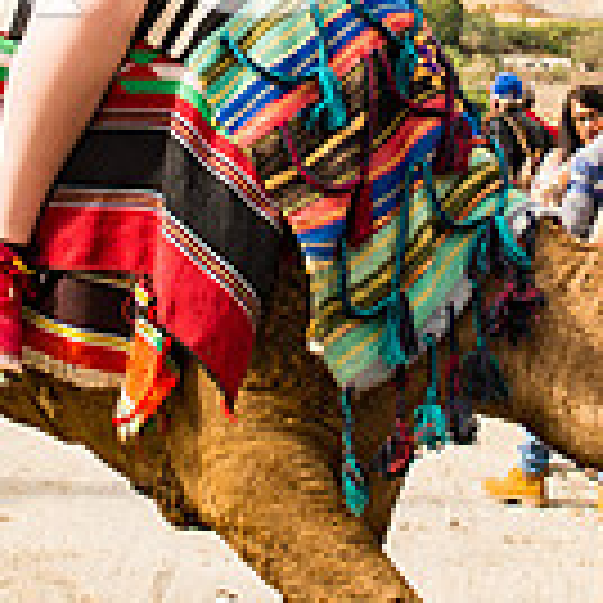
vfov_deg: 18.7
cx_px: 297
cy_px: -110
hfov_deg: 19.7
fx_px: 1734
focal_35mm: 88
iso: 200
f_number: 2.8
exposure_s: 1/2500
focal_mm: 24
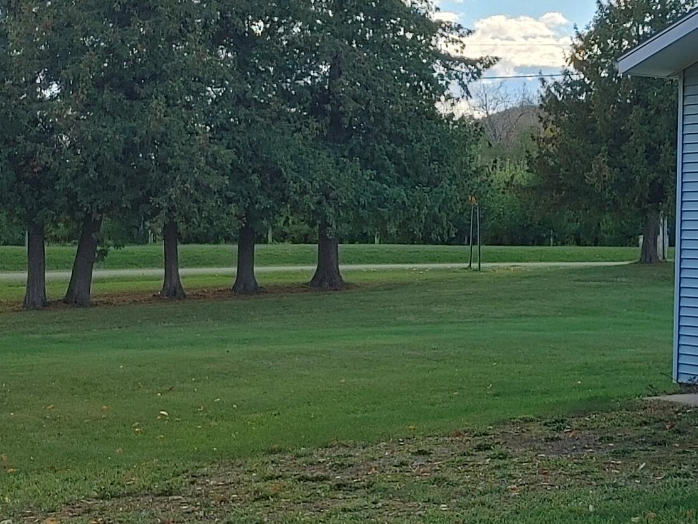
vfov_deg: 16.6
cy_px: 248
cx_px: 928
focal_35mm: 89
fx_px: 1795
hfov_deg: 20.0
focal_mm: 4.81
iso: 50
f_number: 1.8
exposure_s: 1/459
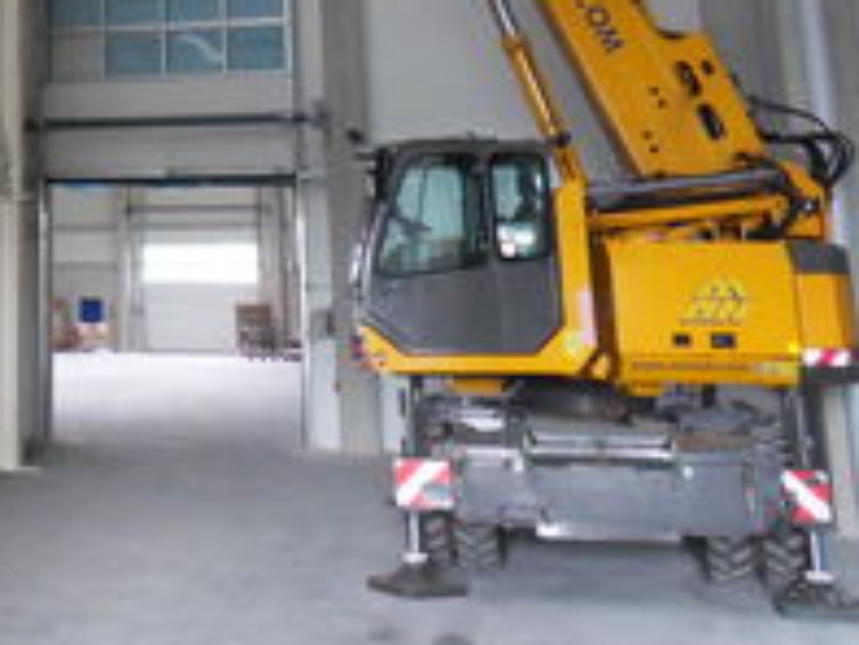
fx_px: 1515
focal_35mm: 61
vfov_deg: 22.3
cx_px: -48
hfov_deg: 29.1
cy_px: -111
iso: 400
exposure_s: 1/30
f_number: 3.3
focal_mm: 4.2
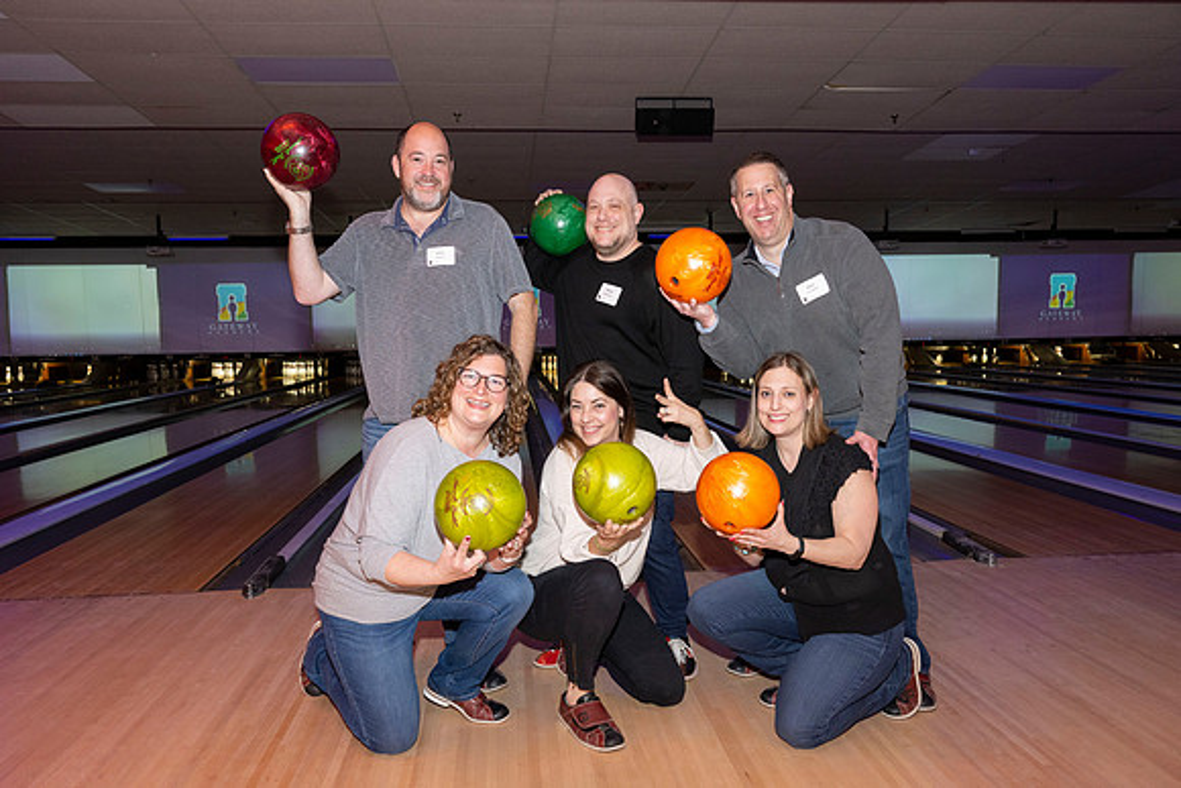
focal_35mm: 26
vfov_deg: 49.6
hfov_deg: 69.4
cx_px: 590
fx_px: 853
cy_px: 394
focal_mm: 26
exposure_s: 1/60
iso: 1600
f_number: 5.6
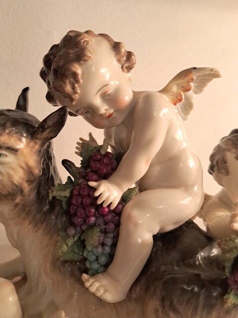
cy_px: 159
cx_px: 119
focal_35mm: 24
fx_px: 220
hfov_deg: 56.8
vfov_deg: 71.6
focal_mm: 5.23
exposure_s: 1/50
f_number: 1.8
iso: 100
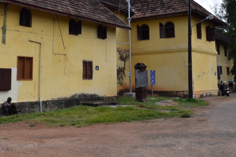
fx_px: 321
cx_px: 115
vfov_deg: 26.8
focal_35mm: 49
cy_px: 25
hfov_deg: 40.3
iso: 200
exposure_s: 1/400
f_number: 10
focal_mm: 18
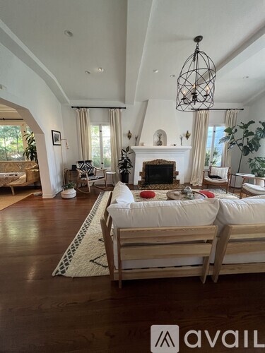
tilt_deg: -10.5
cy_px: 176
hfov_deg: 89.9
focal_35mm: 13
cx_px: 132
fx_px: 133
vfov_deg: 106.2
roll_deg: +1.8
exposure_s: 1/60
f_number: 1.8
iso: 250
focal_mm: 1.57
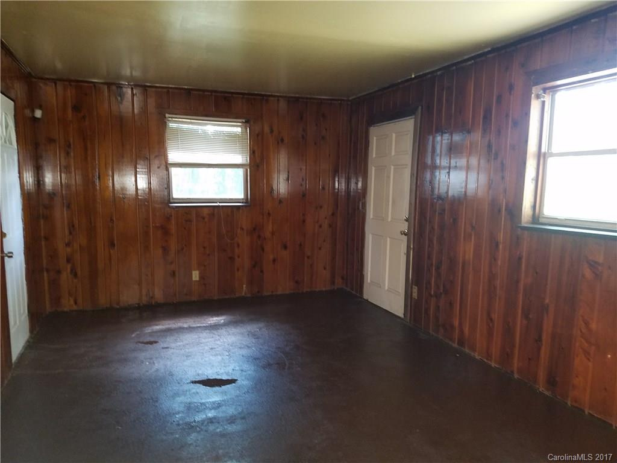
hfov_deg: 67.3
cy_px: 232
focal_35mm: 26
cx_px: 308
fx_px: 463
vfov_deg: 53.1
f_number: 1.7
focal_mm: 4.2
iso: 160
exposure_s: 1/10
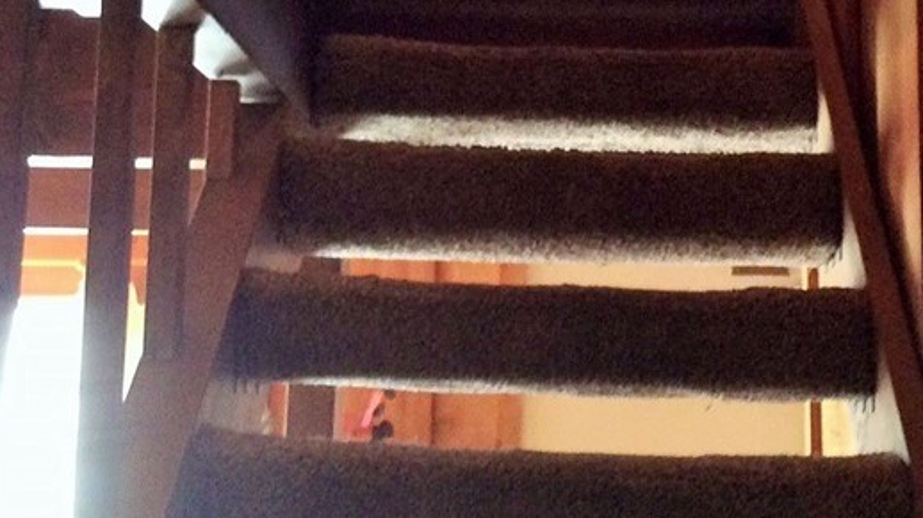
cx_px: 581
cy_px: 77
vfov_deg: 17.3
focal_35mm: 69
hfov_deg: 30.4
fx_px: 1688
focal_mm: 3.3
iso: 250
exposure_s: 1/15
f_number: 2.4
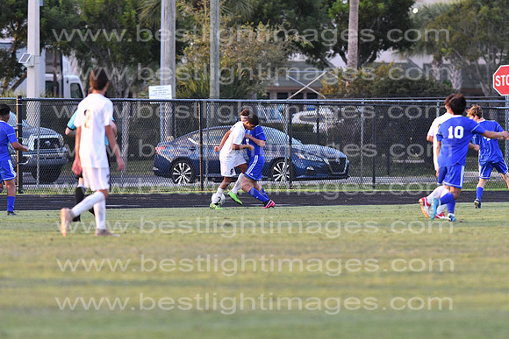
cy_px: 170
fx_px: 6364
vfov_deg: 3.1
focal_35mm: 450
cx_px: 254
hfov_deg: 4.6
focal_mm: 300
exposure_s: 1/1000
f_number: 4
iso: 1600
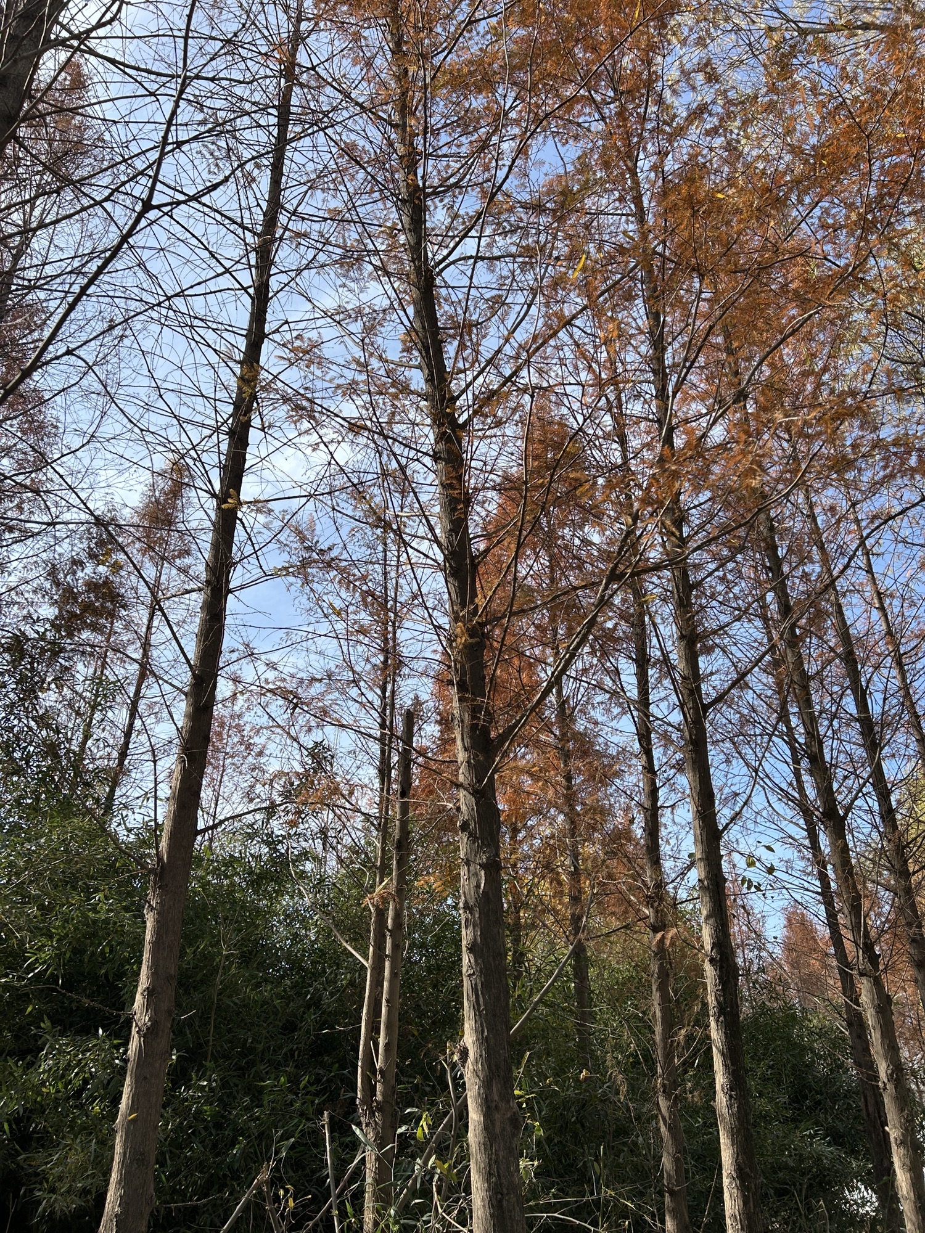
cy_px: 616
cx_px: 462
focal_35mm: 26
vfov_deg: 67.3
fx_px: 926
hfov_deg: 53.1
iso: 50
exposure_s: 1/2457
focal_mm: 5.7
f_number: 1.5
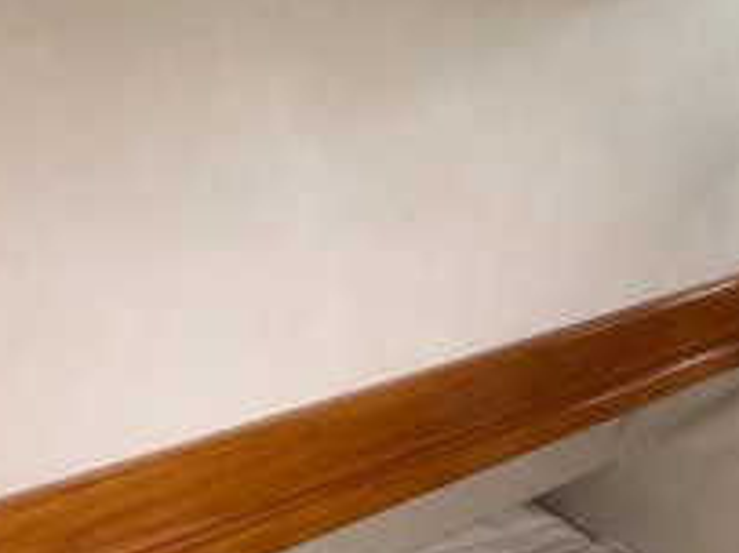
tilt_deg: -42.0
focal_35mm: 38
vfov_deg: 29.4
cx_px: 659
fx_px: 811
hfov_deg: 44.7
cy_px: 740
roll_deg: +3.3
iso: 160
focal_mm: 2.22
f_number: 2.2
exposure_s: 1/44
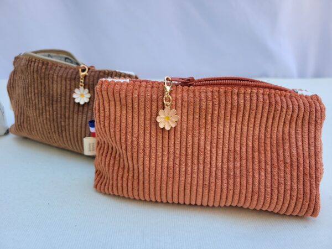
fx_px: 249
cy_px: 124
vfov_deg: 53.1
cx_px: 166
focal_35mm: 26
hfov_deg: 67.3
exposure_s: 1/224
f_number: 1.8
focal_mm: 5.4
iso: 40
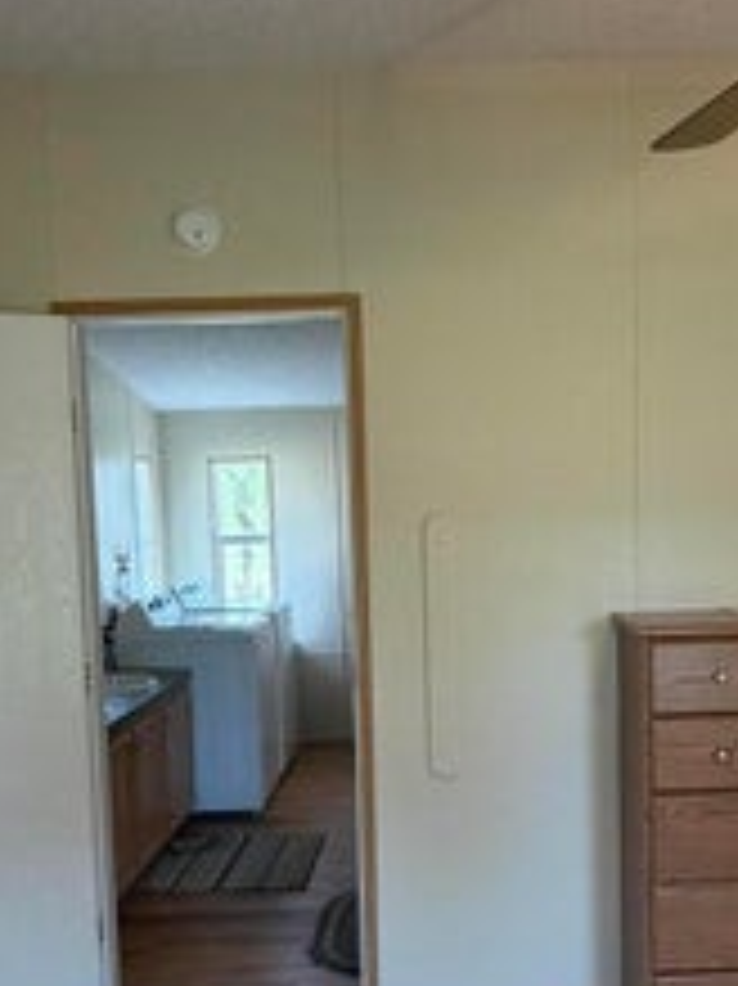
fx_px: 1167
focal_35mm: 41
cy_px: 612
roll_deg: +1.7
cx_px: 459
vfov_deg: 45.4
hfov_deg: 34.9
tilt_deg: -5.8
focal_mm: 2.22
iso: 160
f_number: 2.2
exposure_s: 1/60
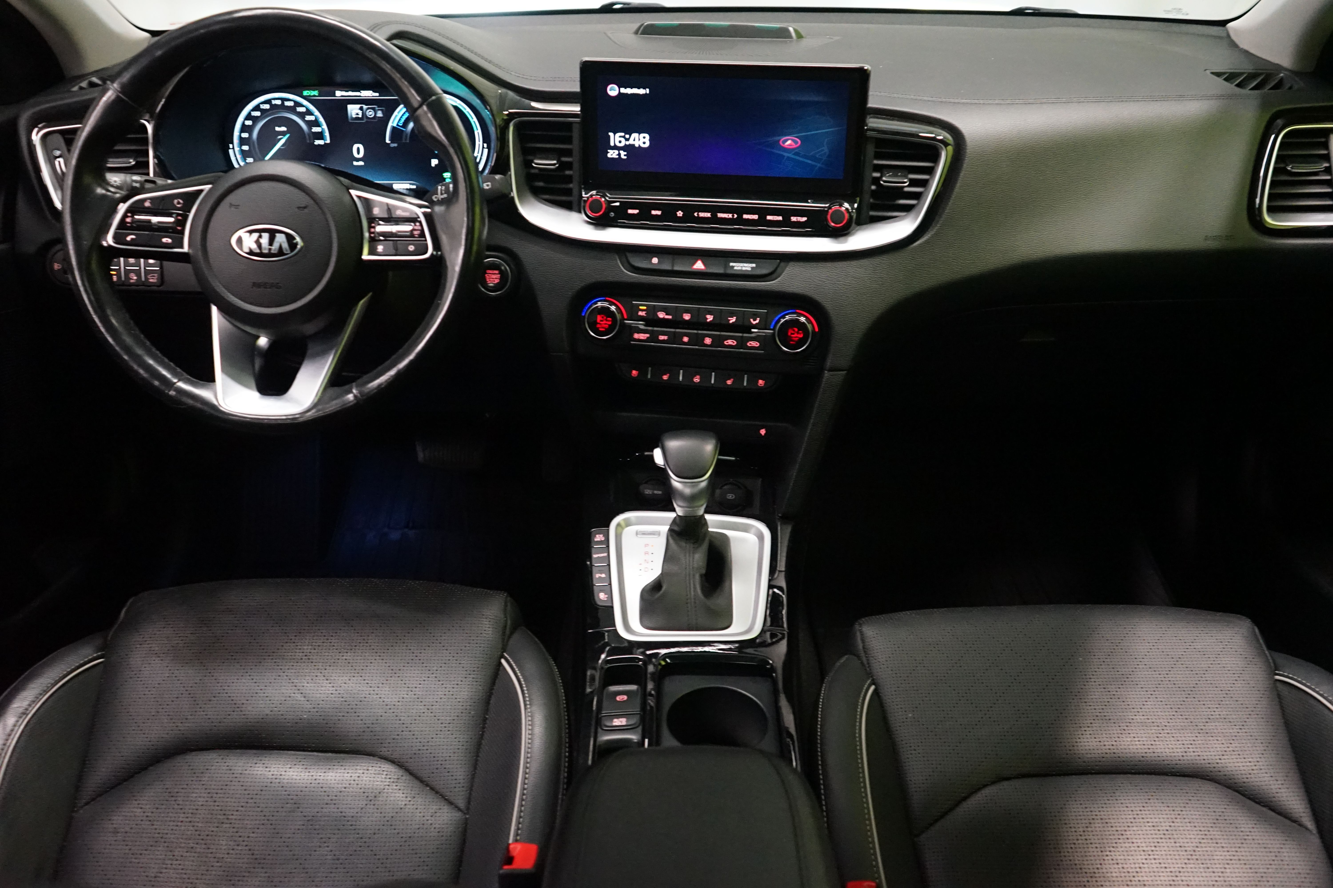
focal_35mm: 30
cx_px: 666
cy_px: 444
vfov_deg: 43.6
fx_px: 1111
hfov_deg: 61.9
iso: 6400
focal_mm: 30
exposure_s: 1/60
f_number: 4
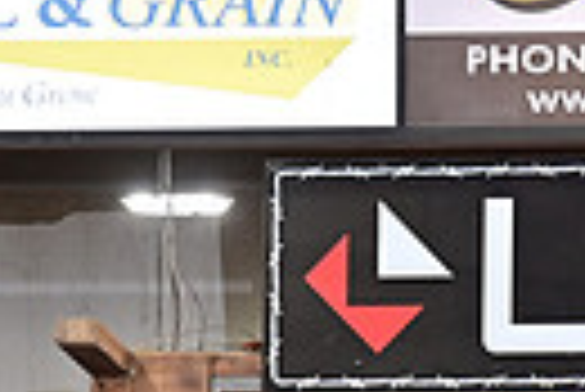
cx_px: 540
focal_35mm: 779
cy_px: 809
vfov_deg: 1.8
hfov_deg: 2.6
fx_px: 12673
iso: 2000
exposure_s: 1/250
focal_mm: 175
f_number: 4
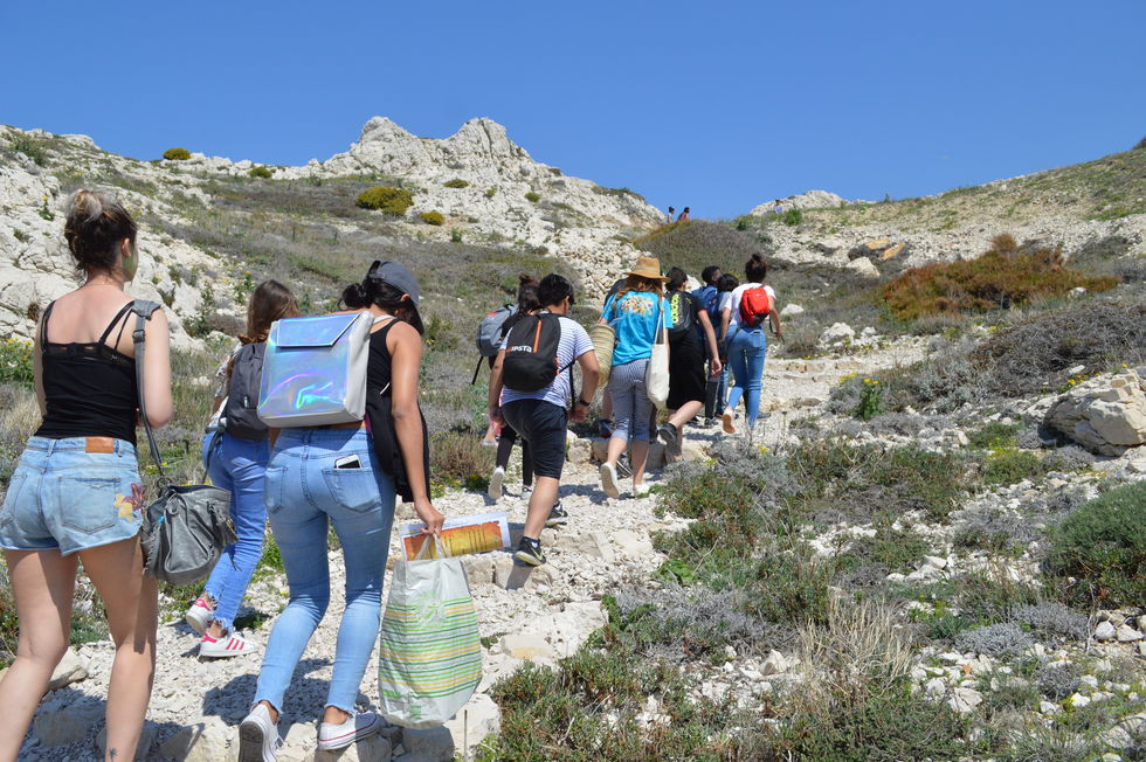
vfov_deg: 43.6
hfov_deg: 62.0
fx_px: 954
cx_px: 573
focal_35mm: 30
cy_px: 381
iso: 400
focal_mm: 20
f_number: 7.1
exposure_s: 1/2000
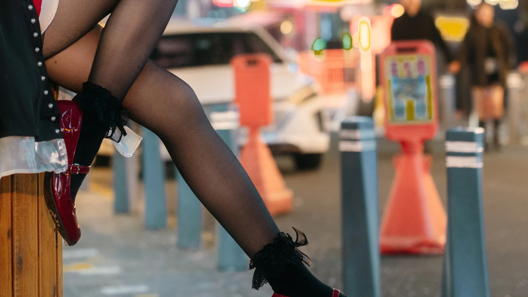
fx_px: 2086
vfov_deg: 8.1
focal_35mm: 149
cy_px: -63
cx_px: -12
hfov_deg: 14.2
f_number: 2.5
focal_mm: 53
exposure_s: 1/60
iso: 800
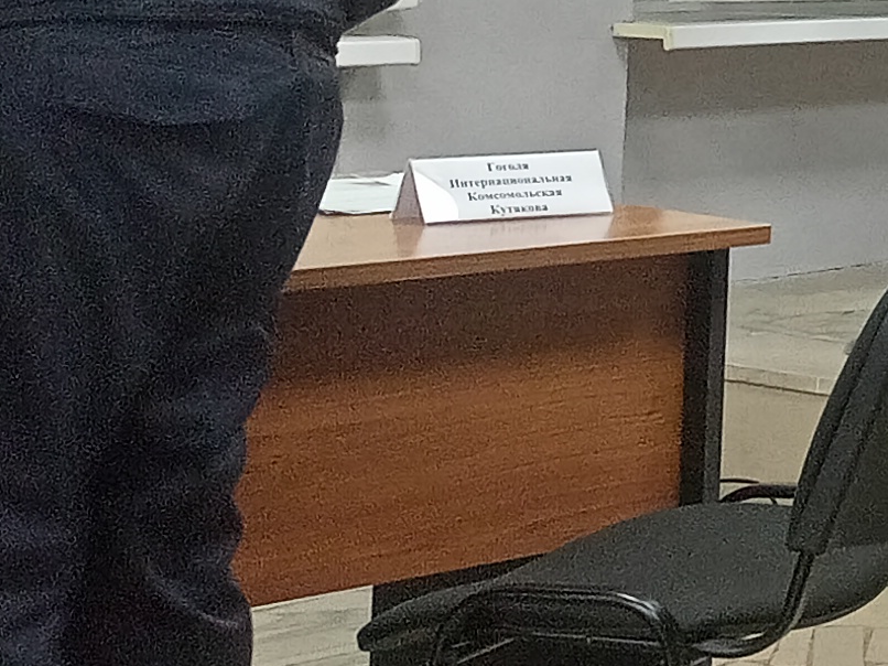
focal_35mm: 139
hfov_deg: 11.7
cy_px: -68
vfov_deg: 10.5
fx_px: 3565
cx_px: 2124
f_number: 1.8
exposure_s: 1/100
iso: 325
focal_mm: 4.69
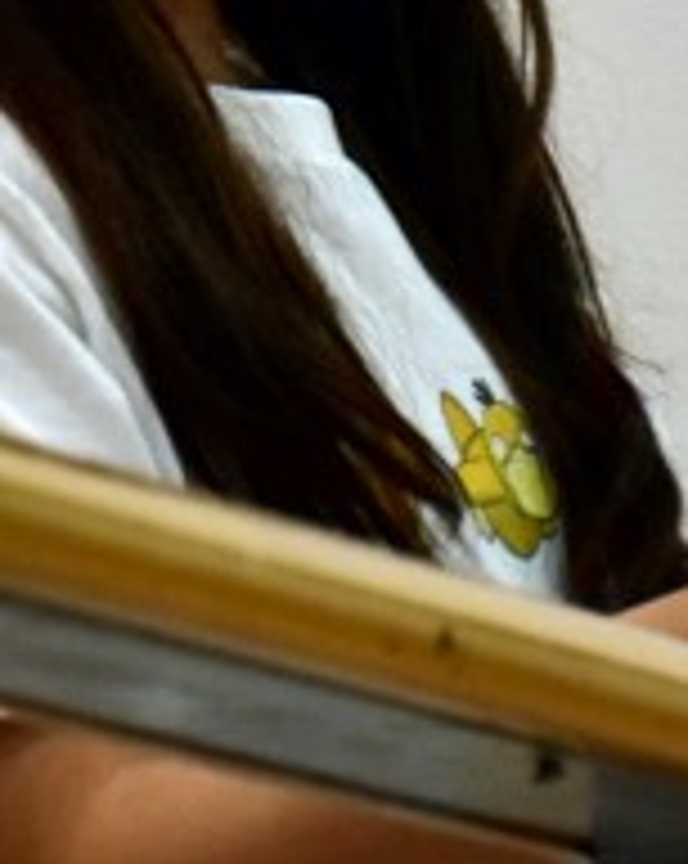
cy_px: -374
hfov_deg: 2.2
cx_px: 76
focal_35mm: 694
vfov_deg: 2.8
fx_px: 17712
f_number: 6.3
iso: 800
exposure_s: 1/200
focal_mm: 105
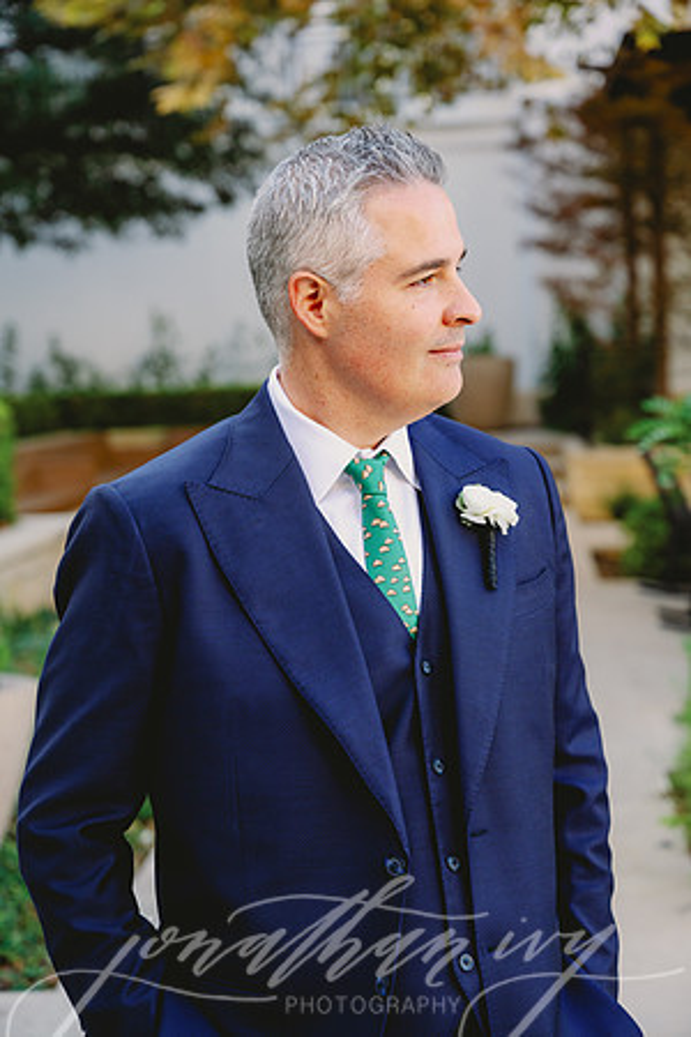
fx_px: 2015
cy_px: 518
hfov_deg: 19.5
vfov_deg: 28.8
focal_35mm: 70
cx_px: 346
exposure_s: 1/500
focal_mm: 70
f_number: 4
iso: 500
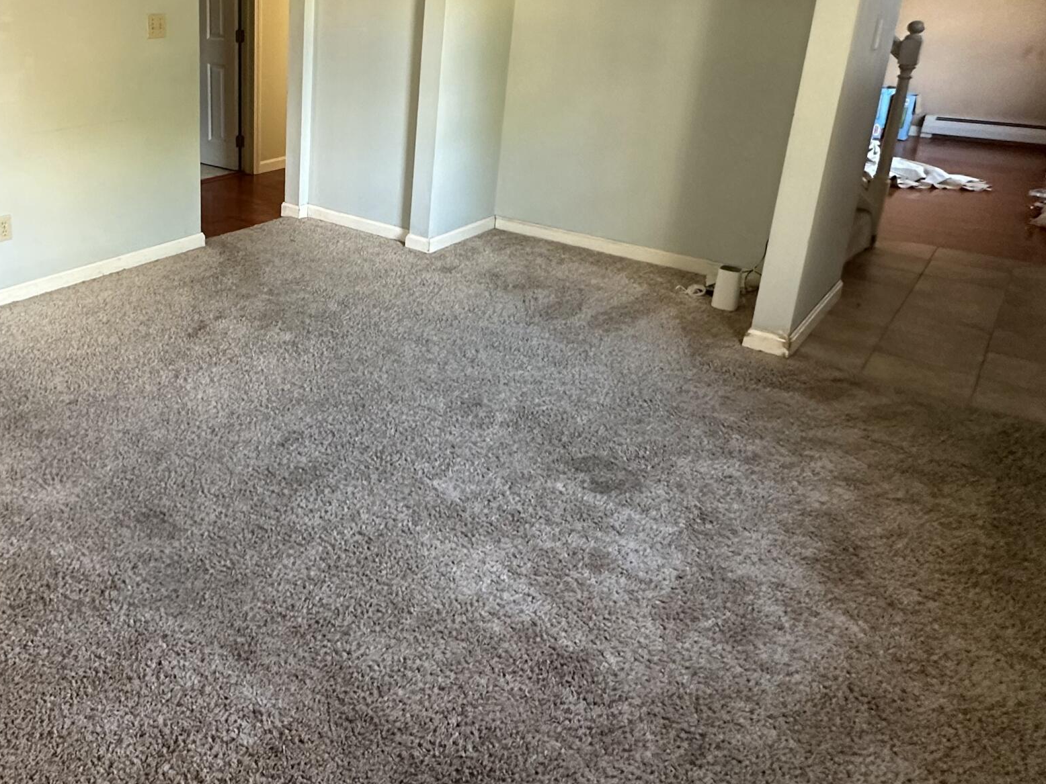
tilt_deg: -16.2
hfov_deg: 60.6
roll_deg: +0.4
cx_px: 226
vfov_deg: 49.7
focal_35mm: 27
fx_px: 816
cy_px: 217
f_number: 2.2
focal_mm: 2.22
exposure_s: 1/84
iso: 400
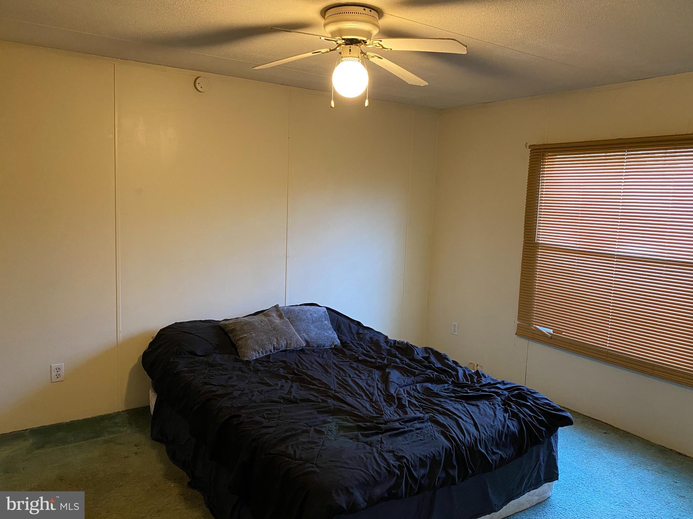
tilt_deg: -6.3
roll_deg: -2.2
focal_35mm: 26
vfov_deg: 53.1
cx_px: 346
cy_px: 260
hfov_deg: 67.3
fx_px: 521
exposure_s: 1/60
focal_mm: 4.25
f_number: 1.8
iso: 400
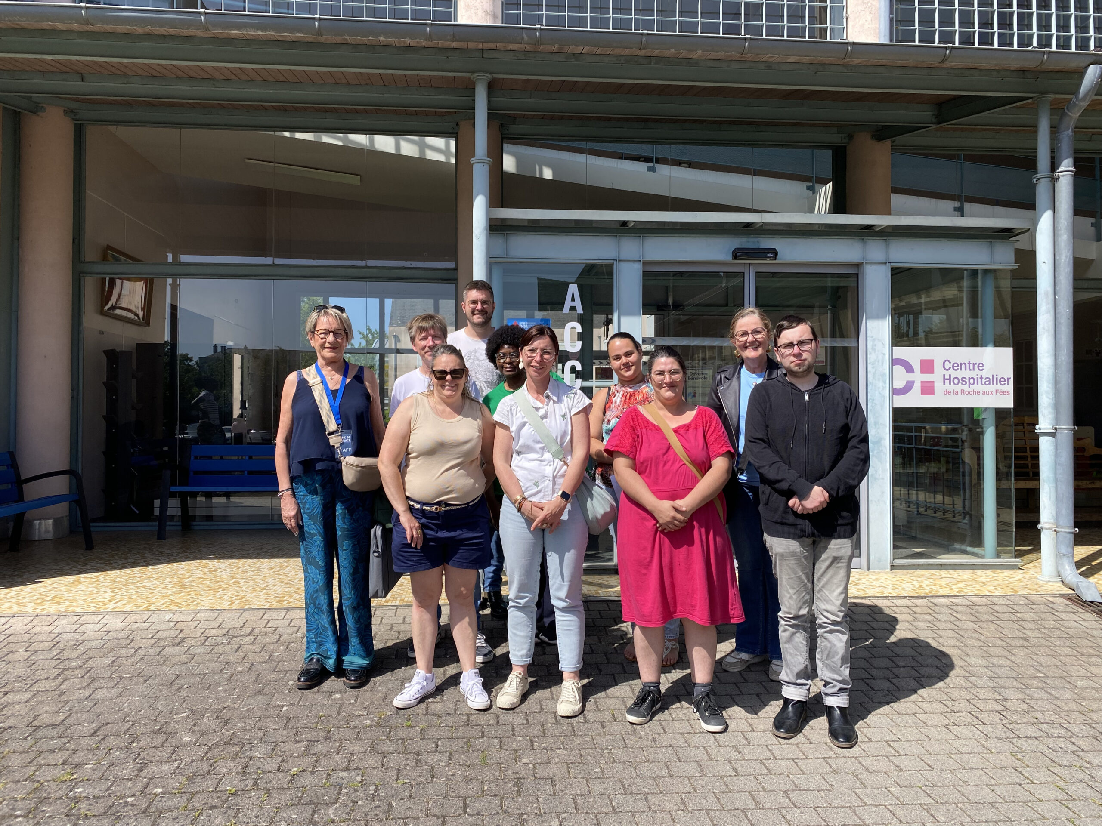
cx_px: 551
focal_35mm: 26
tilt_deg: +0.3
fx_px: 828
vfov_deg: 53.1
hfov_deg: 67.3
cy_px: 413
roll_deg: -0.1
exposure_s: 1/2967
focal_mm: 4.25
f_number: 1.8
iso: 32
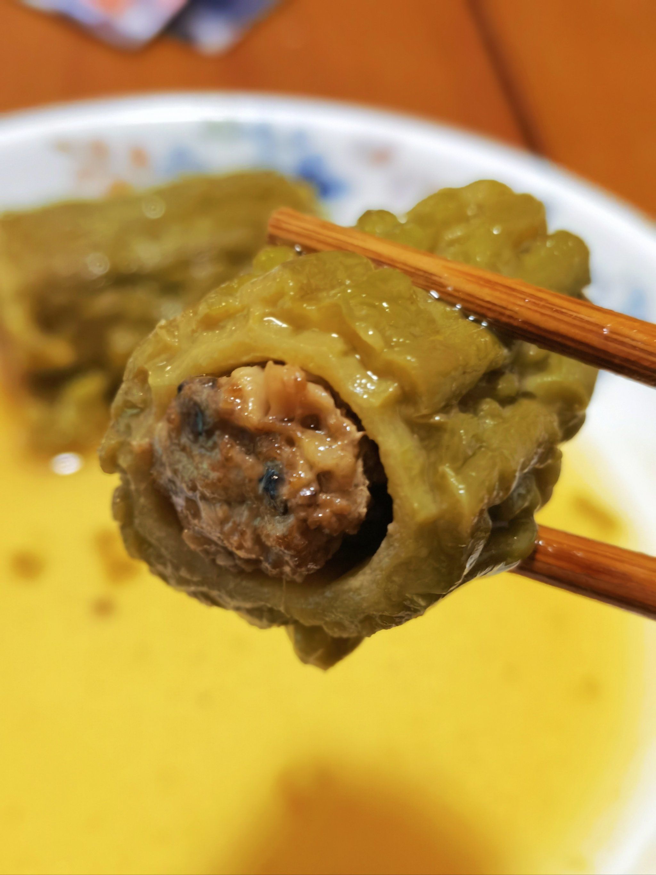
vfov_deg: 35.5
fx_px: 1365
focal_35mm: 54
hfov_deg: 27.0
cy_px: 438
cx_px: 328
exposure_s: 1/33.3
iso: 320
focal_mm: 6.67
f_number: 4
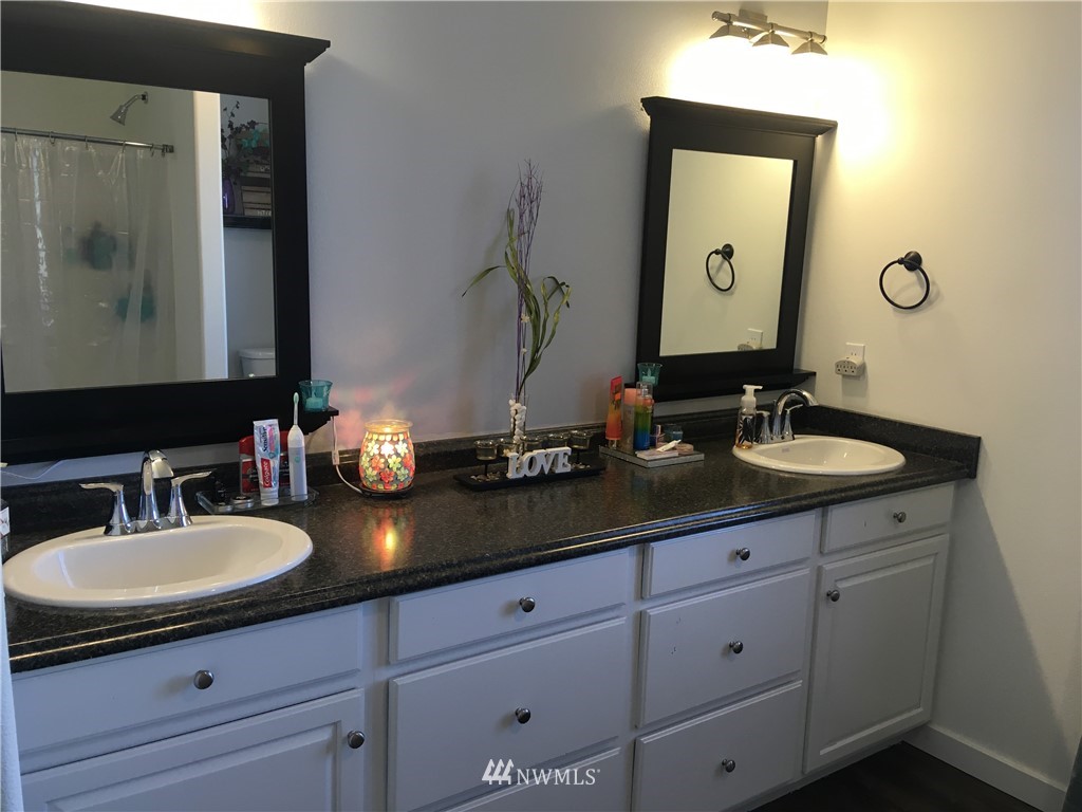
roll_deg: -2.0
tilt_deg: -10.7
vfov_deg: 48.2
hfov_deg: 61.7
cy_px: 406
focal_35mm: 29
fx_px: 906
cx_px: 541
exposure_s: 1/30
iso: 25
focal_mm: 4.15
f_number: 2.2
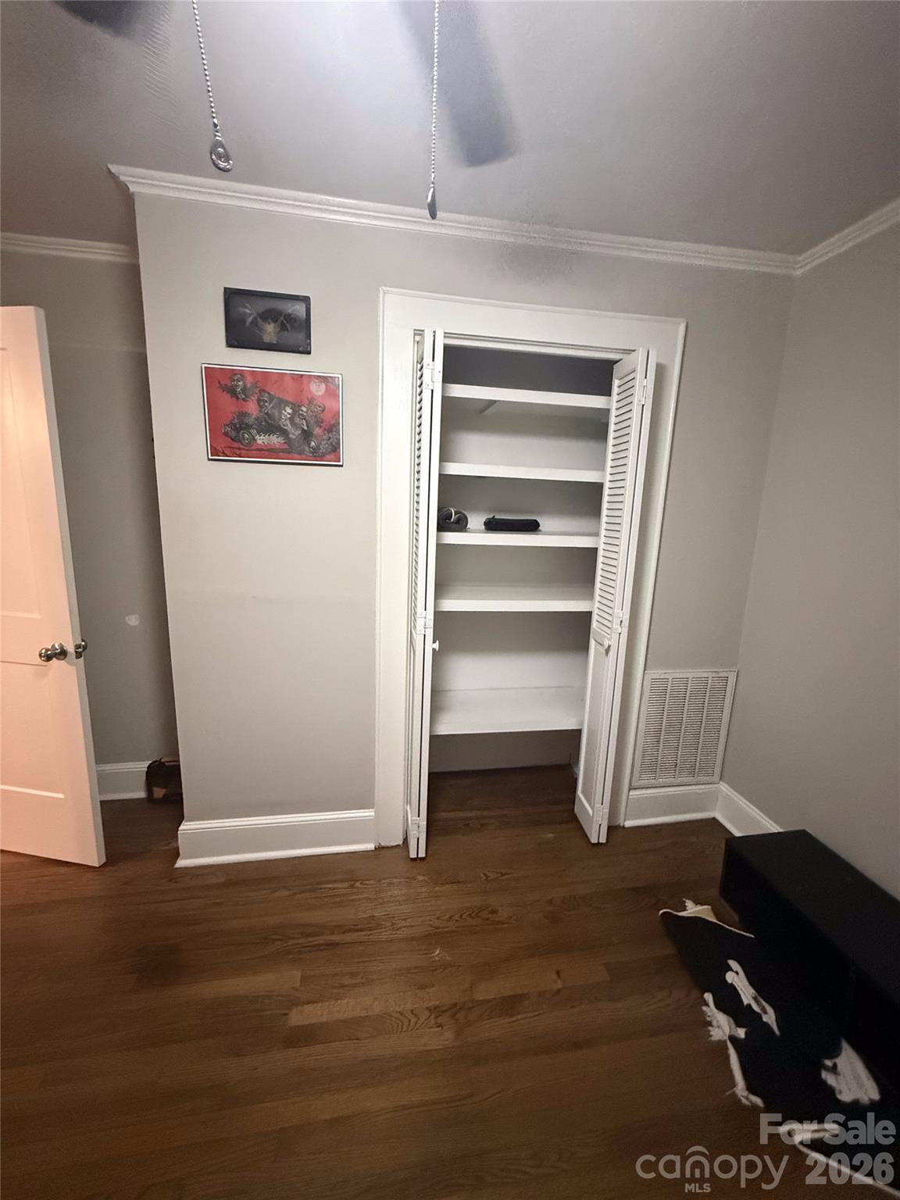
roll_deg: -2.3
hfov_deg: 85.7
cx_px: 450
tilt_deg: -9.6
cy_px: 600
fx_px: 485
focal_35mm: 14
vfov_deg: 102.1
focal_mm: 2.22
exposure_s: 1/60
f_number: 2.2
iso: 1000
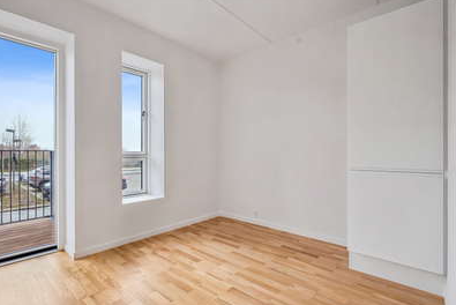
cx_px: 218
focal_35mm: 17
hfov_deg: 93.2
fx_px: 215
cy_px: 156
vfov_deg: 70.5
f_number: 7.1
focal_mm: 10.5
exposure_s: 1/15
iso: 800
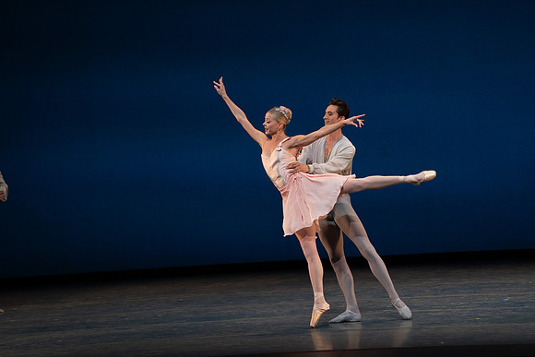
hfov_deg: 10.3
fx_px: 2973
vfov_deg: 6.9
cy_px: 178
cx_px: 268
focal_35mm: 200
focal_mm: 200
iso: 3200
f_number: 8
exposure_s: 1/500
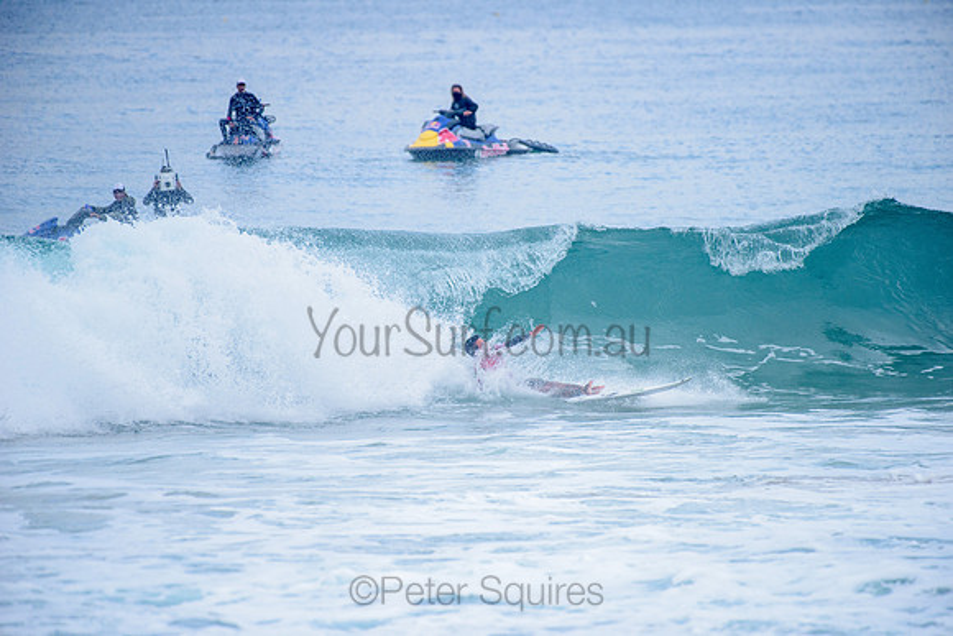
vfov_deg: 2.8
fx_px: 13239
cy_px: 318
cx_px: 476
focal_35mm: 500
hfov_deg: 4.1
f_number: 5.6
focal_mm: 500
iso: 400
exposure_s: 1/2000
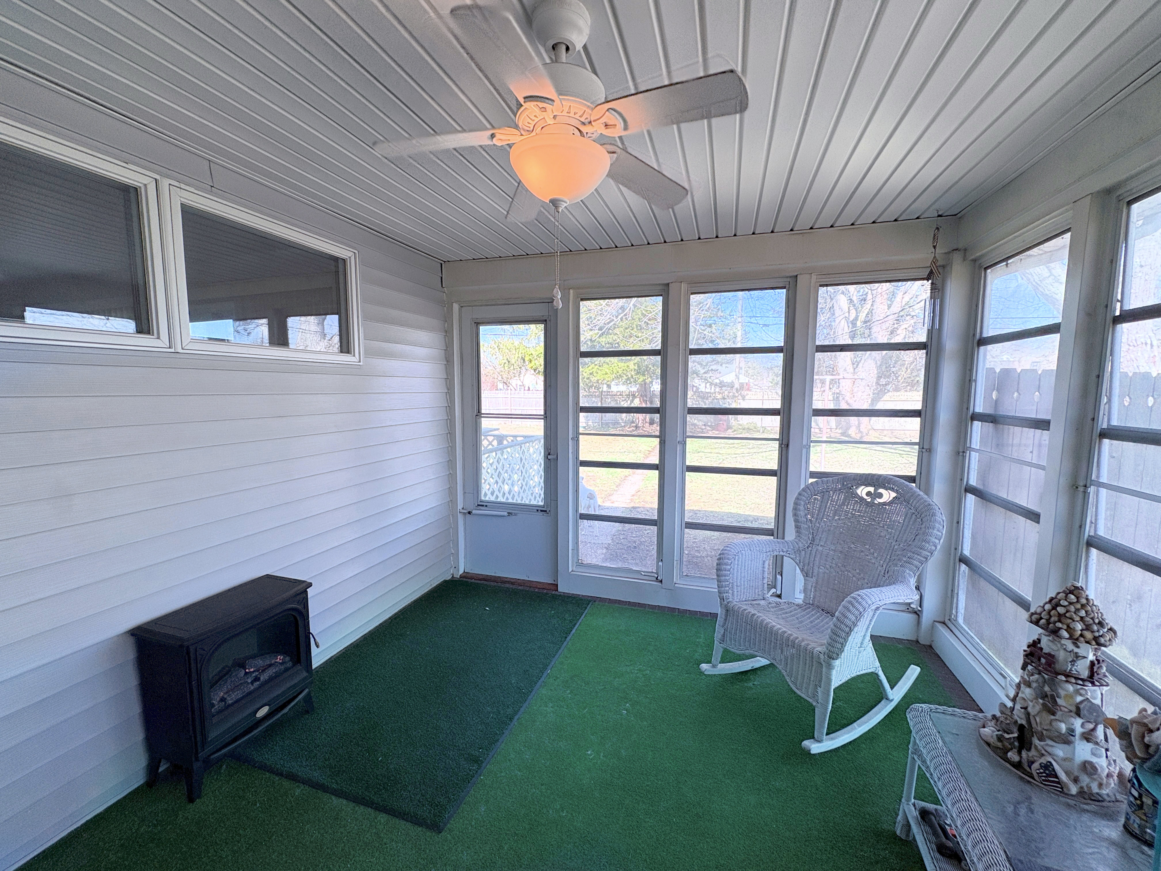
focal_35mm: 14
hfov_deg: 102.1
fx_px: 470
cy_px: 436
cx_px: 580
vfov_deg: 85.7
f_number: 2.2
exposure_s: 1/250
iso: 64
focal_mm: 2.22
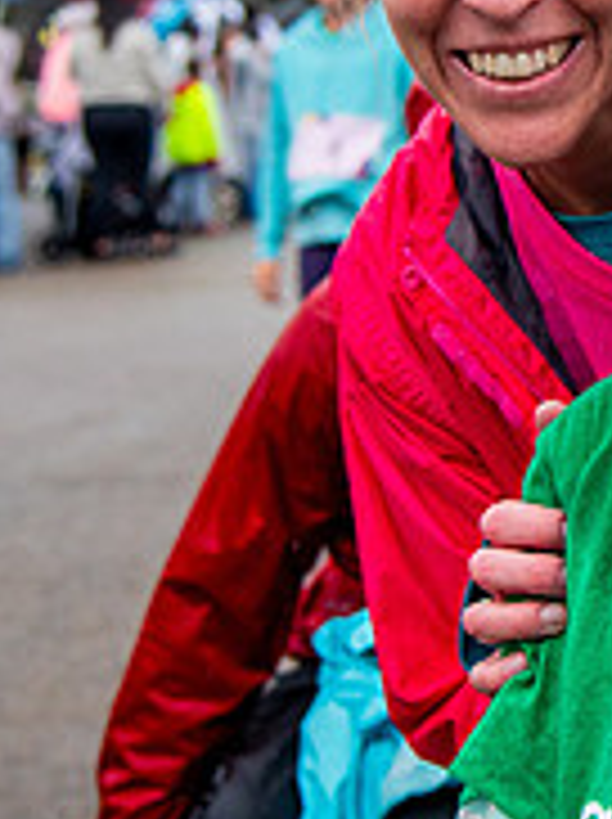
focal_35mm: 127
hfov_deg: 11.4
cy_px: 156
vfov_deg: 15.4
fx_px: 3001
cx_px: 756
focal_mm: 38
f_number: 4
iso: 1600
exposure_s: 1/1600
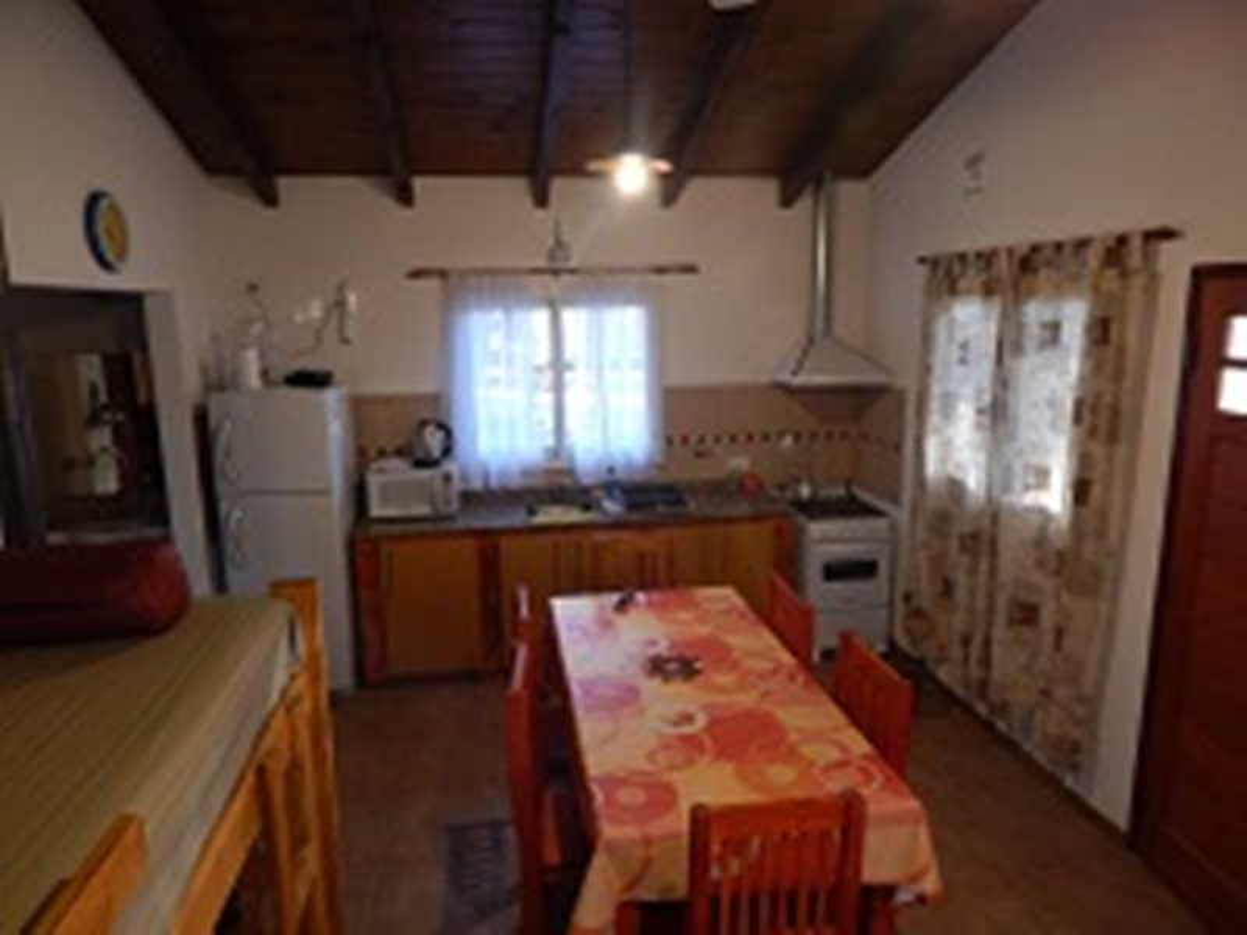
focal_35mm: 23
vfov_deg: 58.9
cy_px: 468
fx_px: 829
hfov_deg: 73.9
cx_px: 624
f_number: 3
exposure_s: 1/30
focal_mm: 4
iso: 250
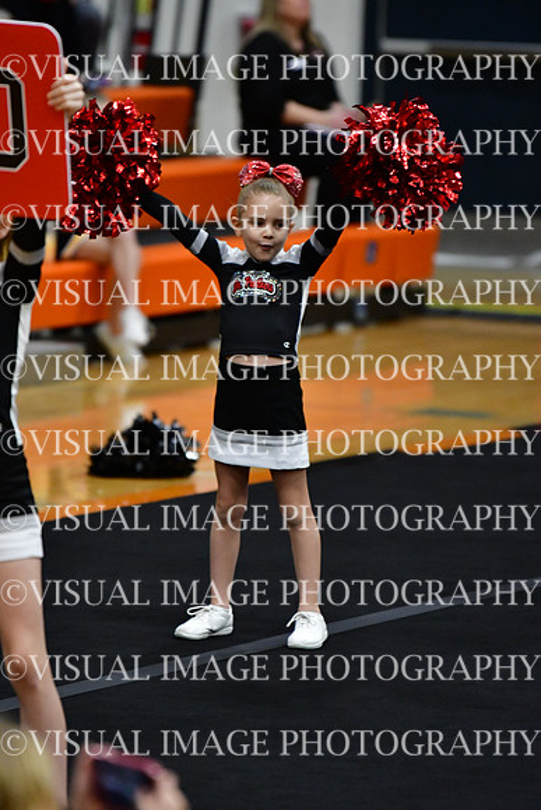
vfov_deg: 6.9
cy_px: 405
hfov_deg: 4.6
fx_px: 6758
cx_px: 270
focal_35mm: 300
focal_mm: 200
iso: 4000
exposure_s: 1/800
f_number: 2.8
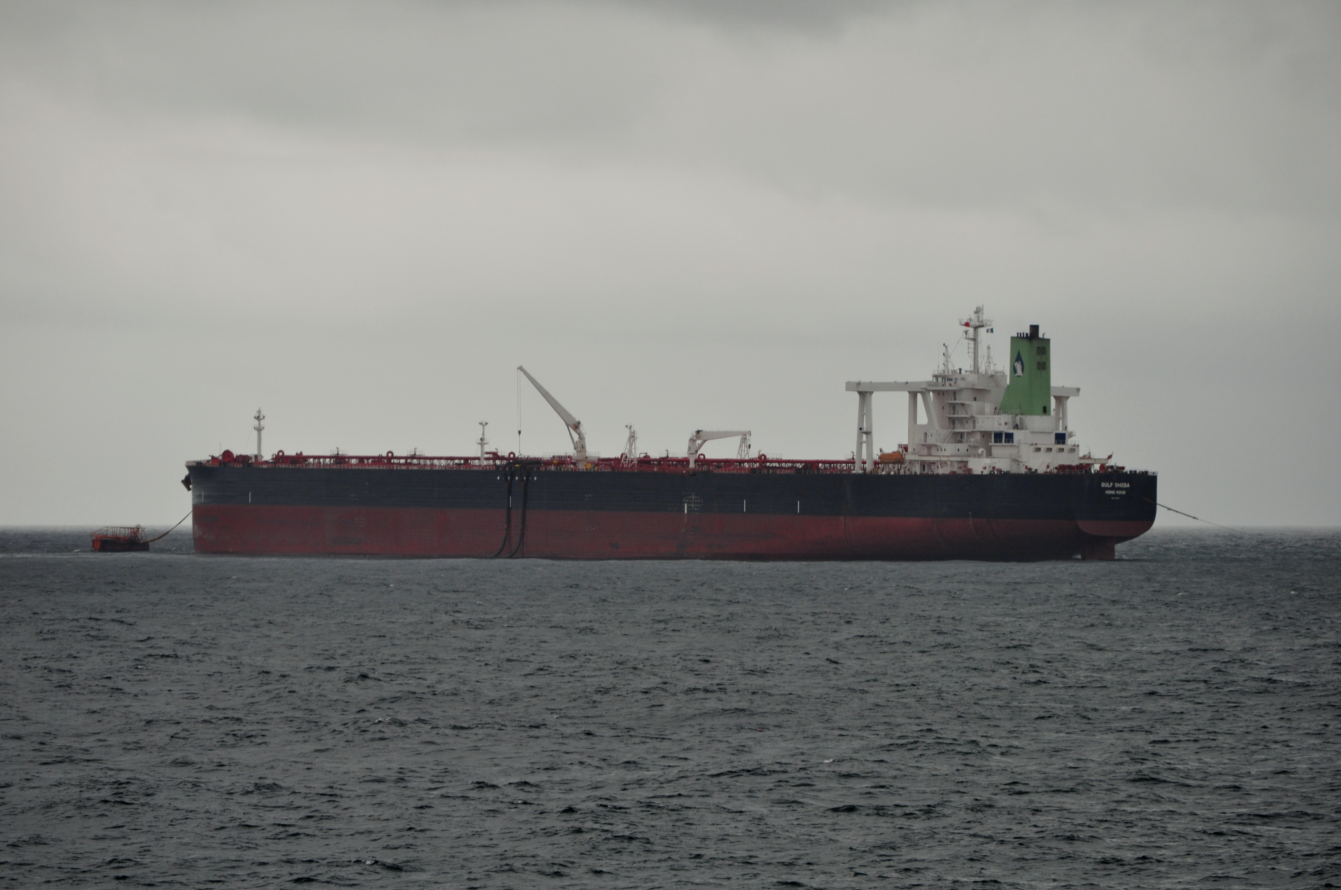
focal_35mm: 153
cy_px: 445
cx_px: 670
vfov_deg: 8.9
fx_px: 5692
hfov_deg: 13.4
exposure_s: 1/125
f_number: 5.6
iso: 360
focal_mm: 102
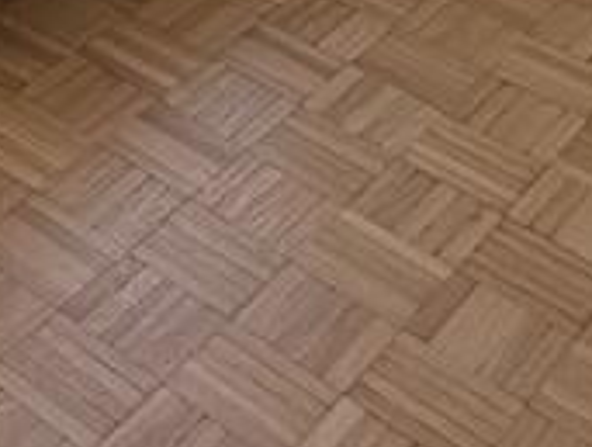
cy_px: -766
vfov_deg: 11.3
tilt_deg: -7.1
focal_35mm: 98
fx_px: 1680
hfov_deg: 18.0
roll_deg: -0.2
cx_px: -273
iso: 64
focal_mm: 2.22
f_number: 2.2
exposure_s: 1/261
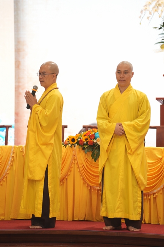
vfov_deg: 17.6
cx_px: 82
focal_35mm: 116
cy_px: 124
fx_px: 793
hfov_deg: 11.8
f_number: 2.8
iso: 800
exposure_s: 1/80
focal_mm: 116
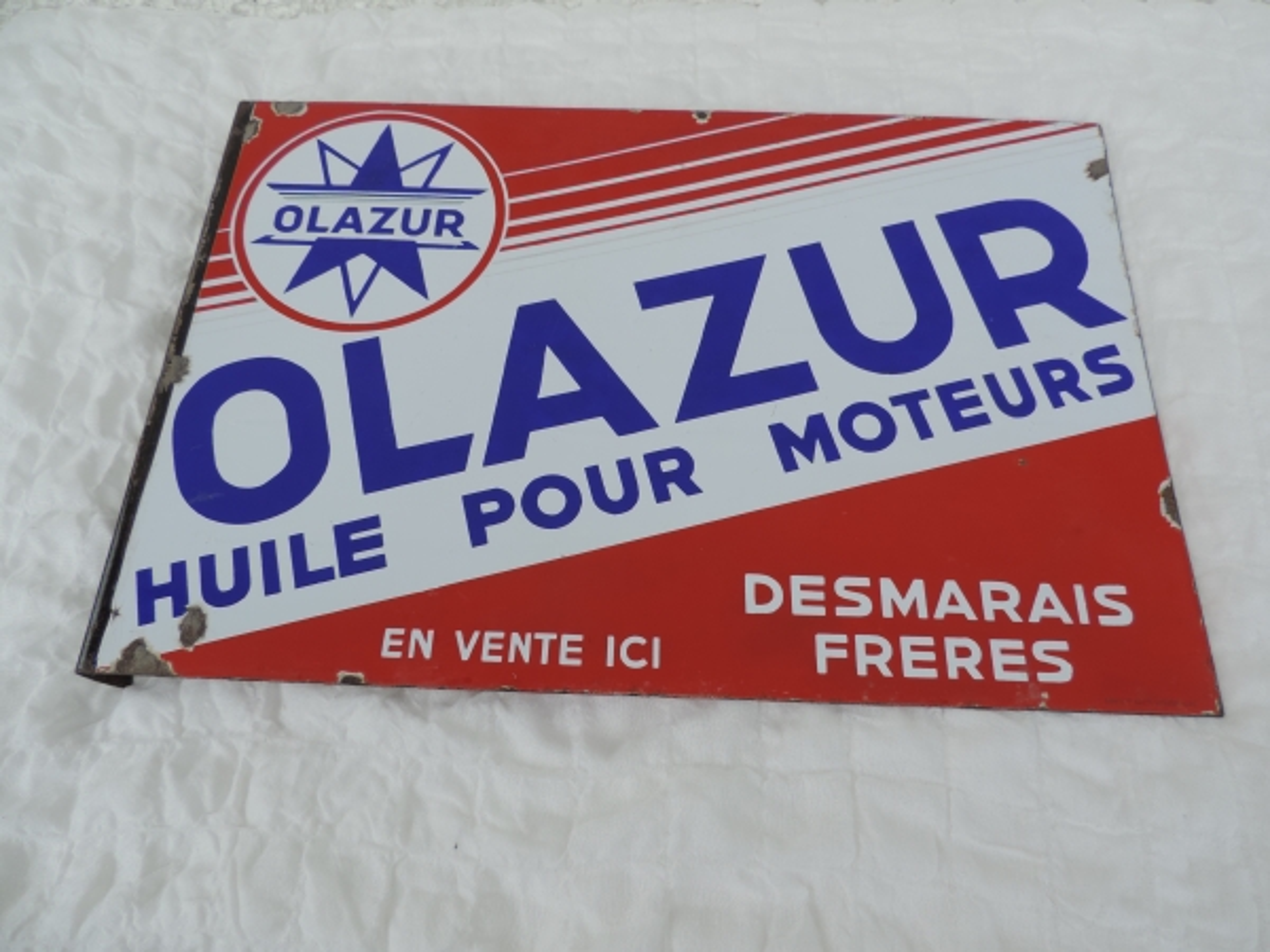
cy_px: 476
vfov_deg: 56.8
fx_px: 881
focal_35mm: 24
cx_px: 635
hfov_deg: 71.6
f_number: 3
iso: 80
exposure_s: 1/1000
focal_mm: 4.3
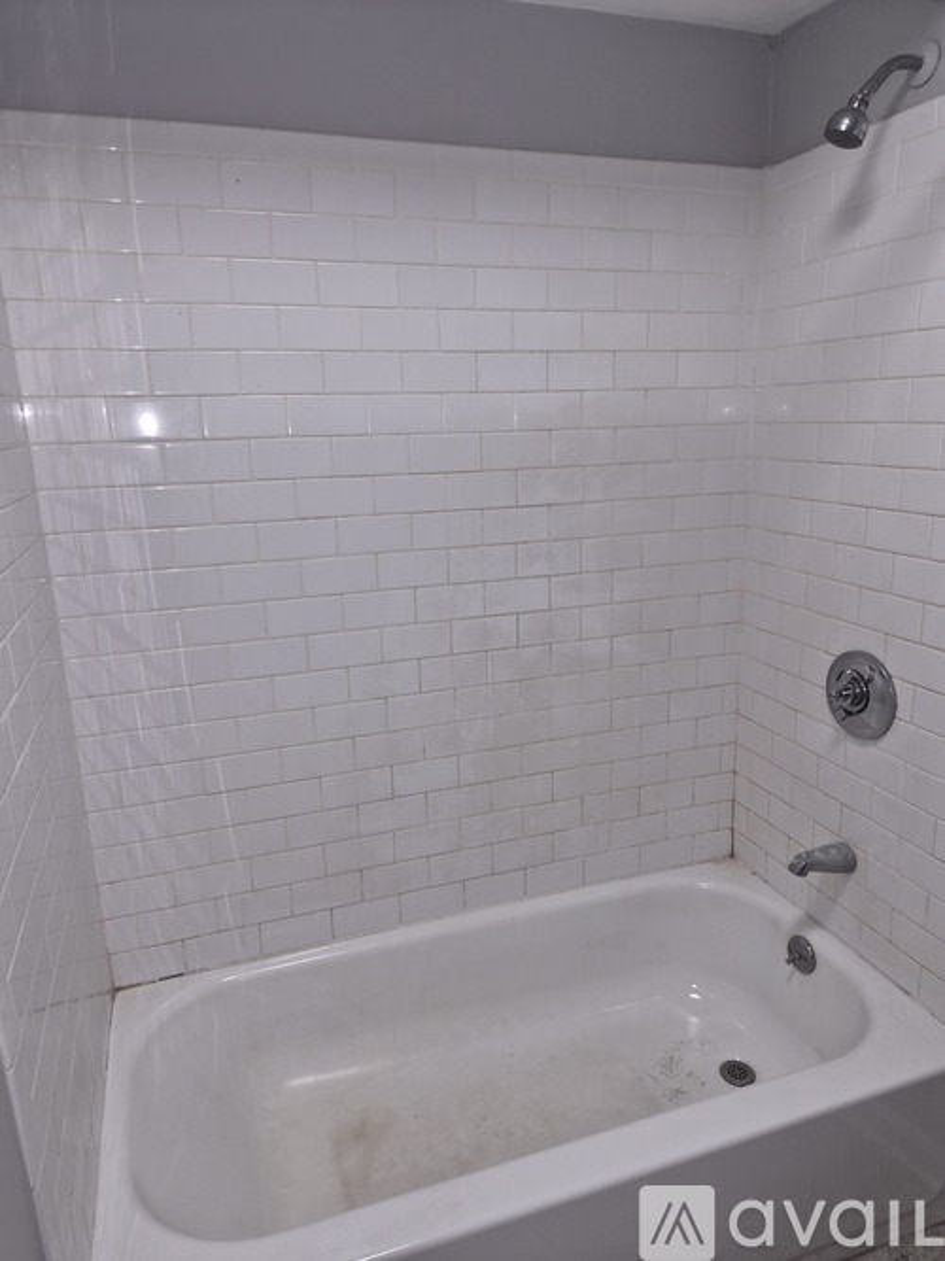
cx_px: 472
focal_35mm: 23
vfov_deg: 73.9
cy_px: 630
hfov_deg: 58.9
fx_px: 837
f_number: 1.8
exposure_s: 1/60
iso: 100
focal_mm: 5.4
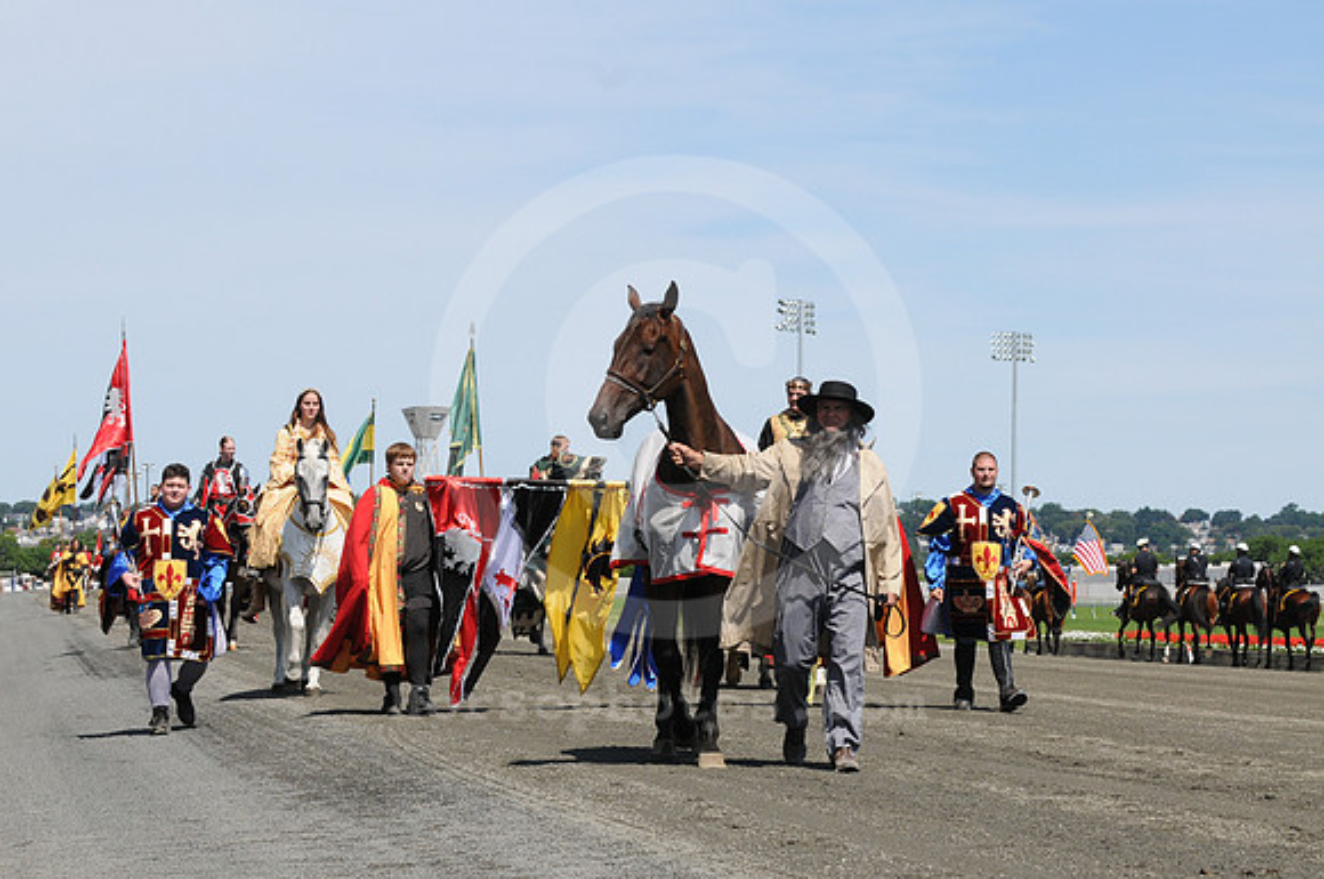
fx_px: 3856
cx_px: 662
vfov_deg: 13.0
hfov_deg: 19.5
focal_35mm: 105
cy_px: 440
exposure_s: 1/1000
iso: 500
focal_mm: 70
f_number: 8
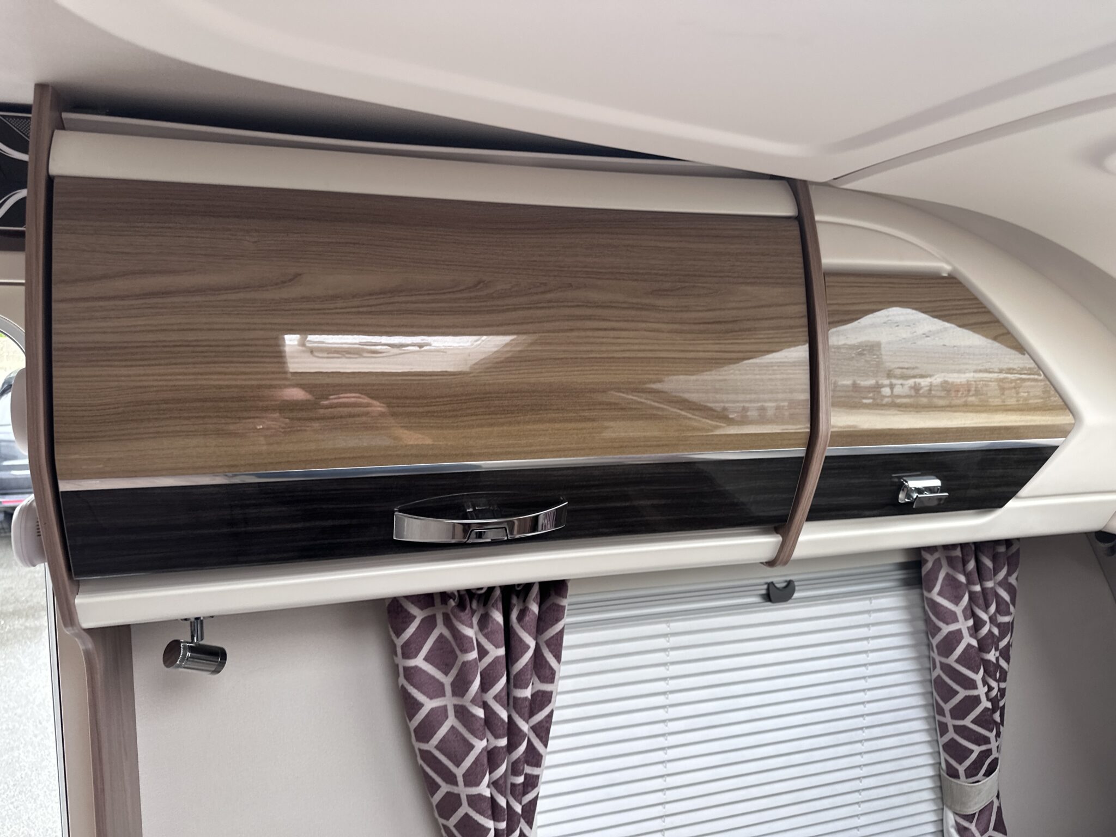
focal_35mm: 24
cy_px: 418
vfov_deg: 56.8
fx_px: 774
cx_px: 558
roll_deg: -1.6
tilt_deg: -4.8
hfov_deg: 71.6
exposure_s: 1/121
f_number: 1.78
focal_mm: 6.86
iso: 64
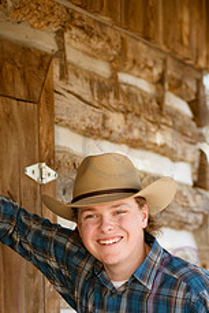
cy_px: 267
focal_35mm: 206
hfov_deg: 6.7
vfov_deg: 9.9
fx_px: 1791
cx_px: 119
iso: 800
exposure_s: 1/500
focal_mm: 105
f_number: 4.5
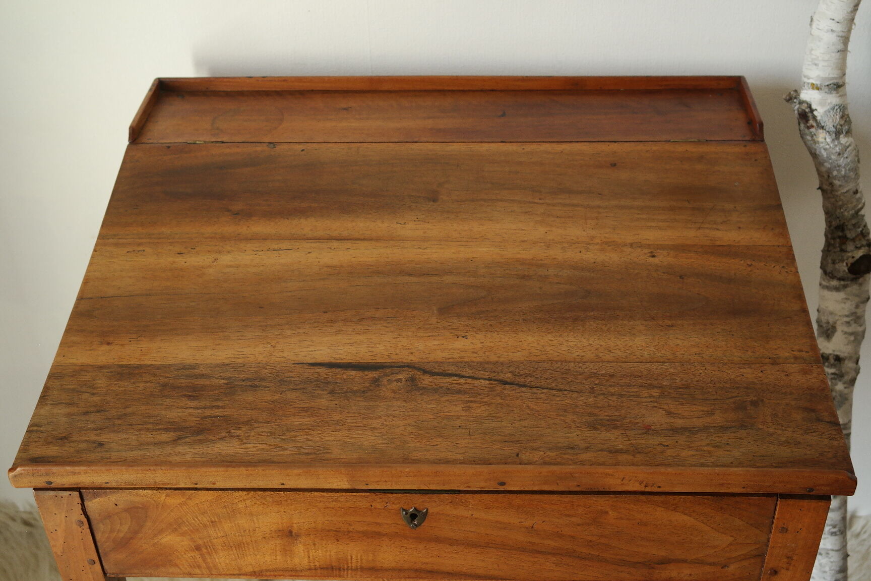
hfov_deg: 42.7
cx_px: 436
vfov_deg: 29.2
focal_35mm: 46
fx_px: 1113
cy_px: 290
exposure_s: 1/50
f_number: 5.6
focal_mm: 30
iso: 800
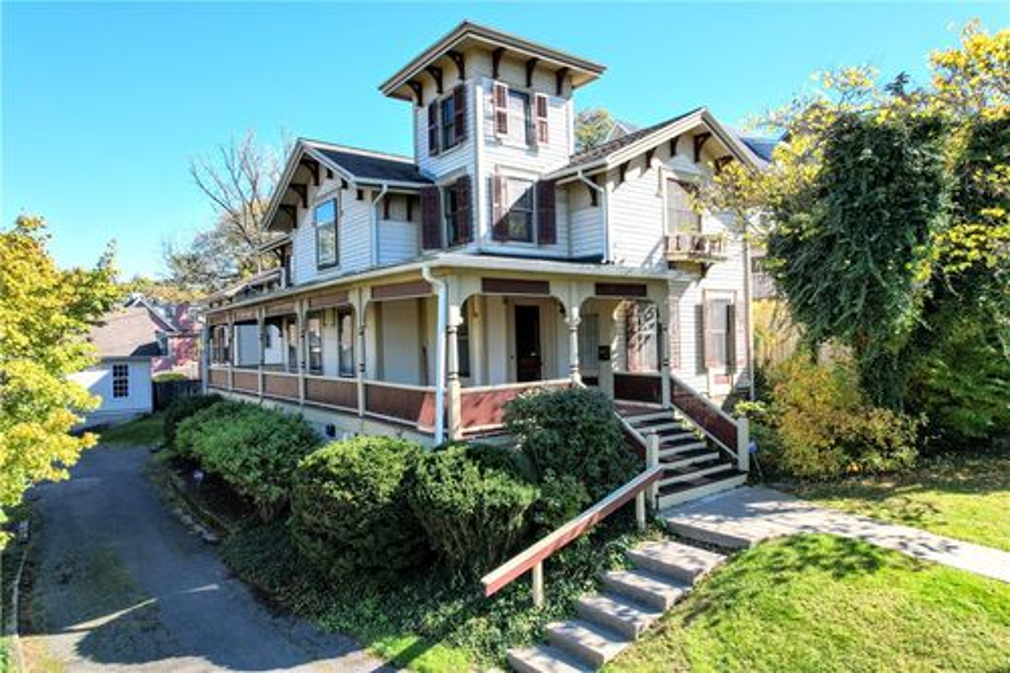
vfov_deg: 57.2
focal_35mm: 22
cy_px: 336
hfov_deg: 78.6
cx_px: 505
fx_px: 617
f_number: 2.8
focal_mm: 8.38
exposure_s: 1/725
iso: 100
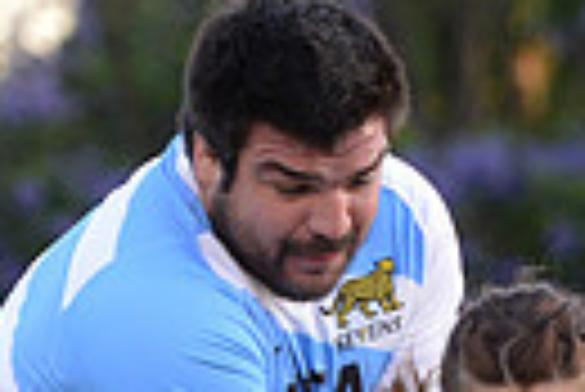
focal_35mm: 669
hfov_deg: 3.1
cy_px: 831
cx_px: 396
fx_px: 10883
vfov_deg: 2.1
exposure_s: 1/500
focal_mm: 150
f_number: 4
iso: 1250
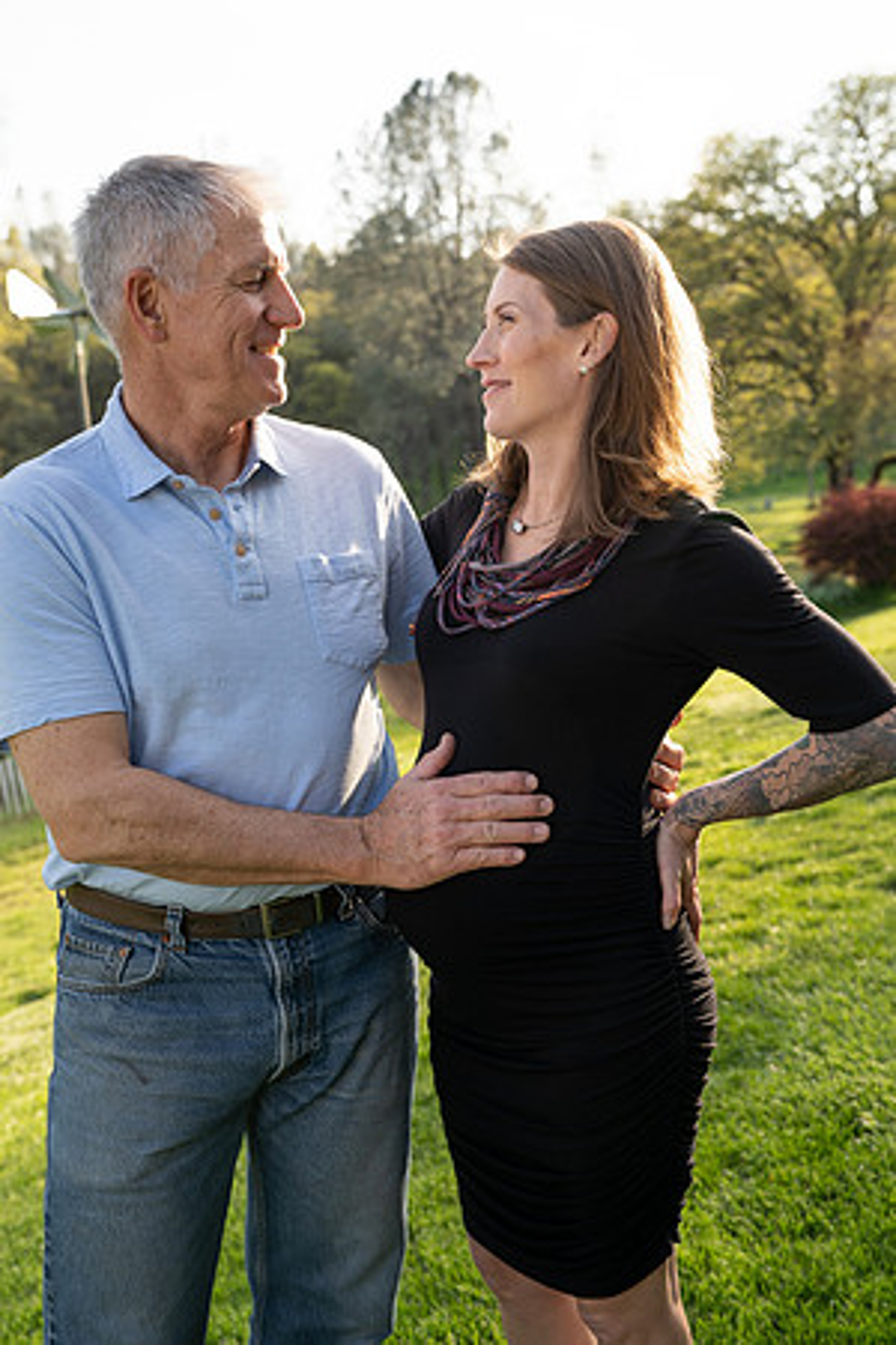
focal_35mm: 40
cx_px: 448
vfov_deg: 48.5
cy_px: 672
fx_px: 1493
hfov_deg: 33.4
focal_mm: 40
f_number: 4.5
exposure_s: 1/250
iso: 125
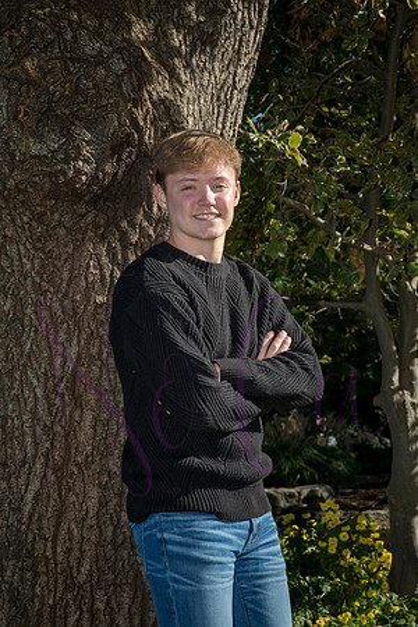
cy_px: 314
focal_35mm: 105
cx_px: 209
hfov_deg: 13.0
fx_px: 1829
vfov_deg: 19.5
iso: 800
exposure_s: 1/500
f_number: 16
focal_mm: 105
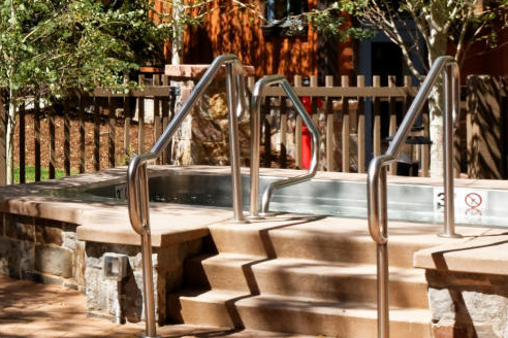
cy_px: 12
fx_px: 1721
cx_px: -597
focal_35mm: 122
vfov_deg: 11.1
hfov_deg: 13.6
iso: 500
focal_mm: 20
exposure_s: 1/1250
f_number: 7.1
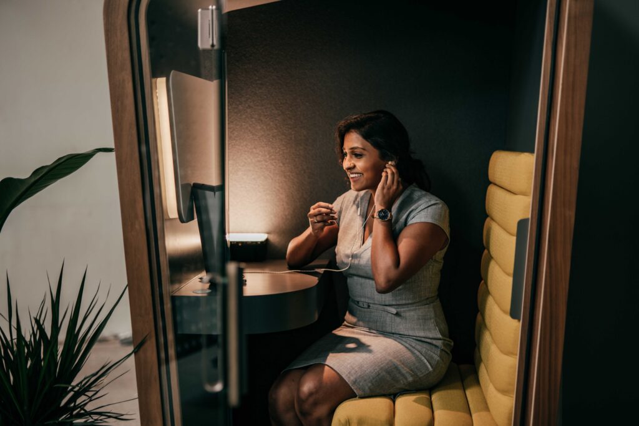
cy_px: 213
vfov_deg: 27.0
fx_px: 888
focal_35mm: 50
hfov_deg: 39.6
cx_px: 320
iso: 200
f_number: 1.6
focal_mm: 50
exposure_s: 1/125
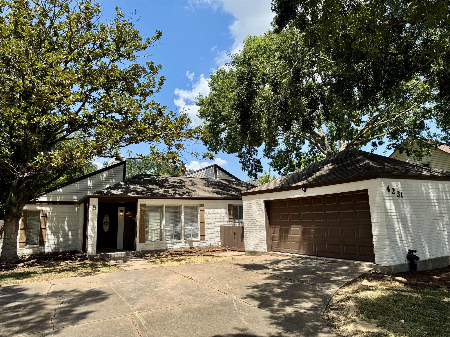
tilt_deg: +10.0
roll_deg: +1.5
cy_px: 168
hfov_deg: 71.6
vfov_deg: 56.8
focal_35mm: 24
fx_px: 312
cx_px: 225
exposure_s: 1/3096
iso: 80
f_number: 1.78
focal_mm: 6.76
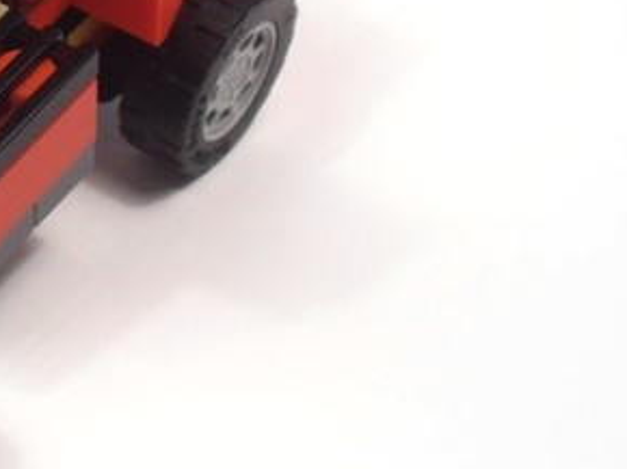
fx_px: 2081
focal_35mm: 115
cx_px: -212
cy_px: 25
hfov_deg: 16.1
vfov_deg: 12.7
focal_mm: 6.61
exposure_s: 1/80
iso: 80
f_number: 3.9
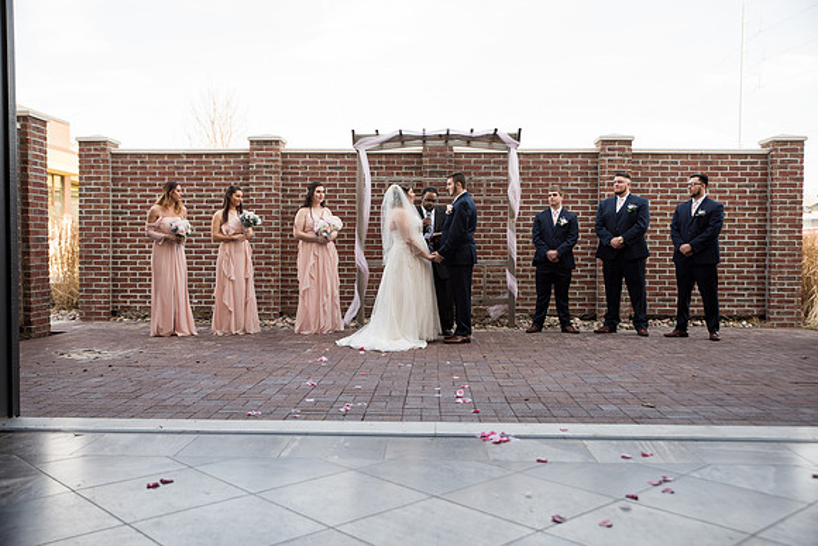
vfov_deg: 37.9
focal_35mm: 35
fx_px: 795
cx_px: 409
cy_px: 273
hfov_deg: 54.4
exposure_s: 1/200
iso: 100
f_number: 3.5
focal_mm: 35
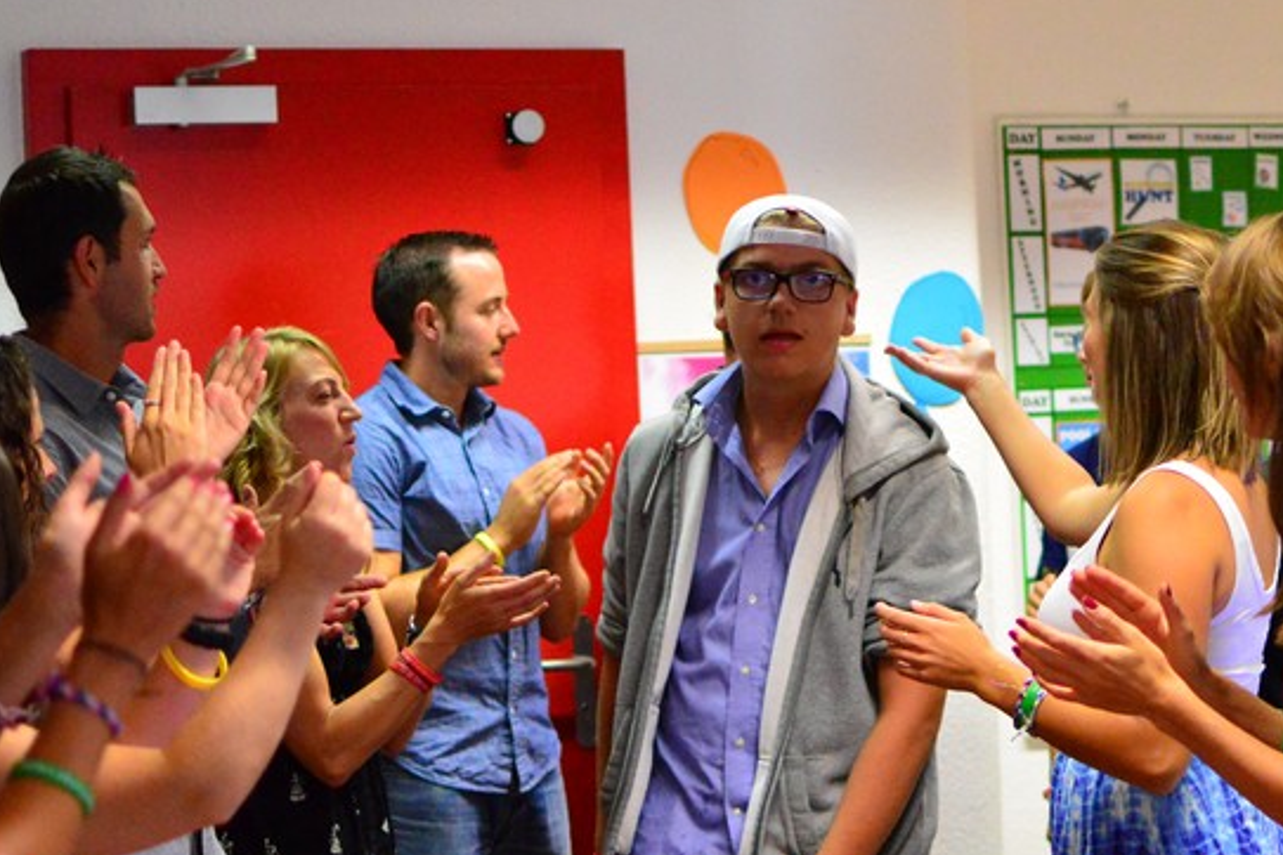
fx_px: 3526
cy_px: 523
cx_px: 777
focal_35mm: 99
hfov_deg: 20.6
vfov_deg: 13.8
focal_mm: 35
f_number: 1.8
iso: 2800
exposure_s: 1/320
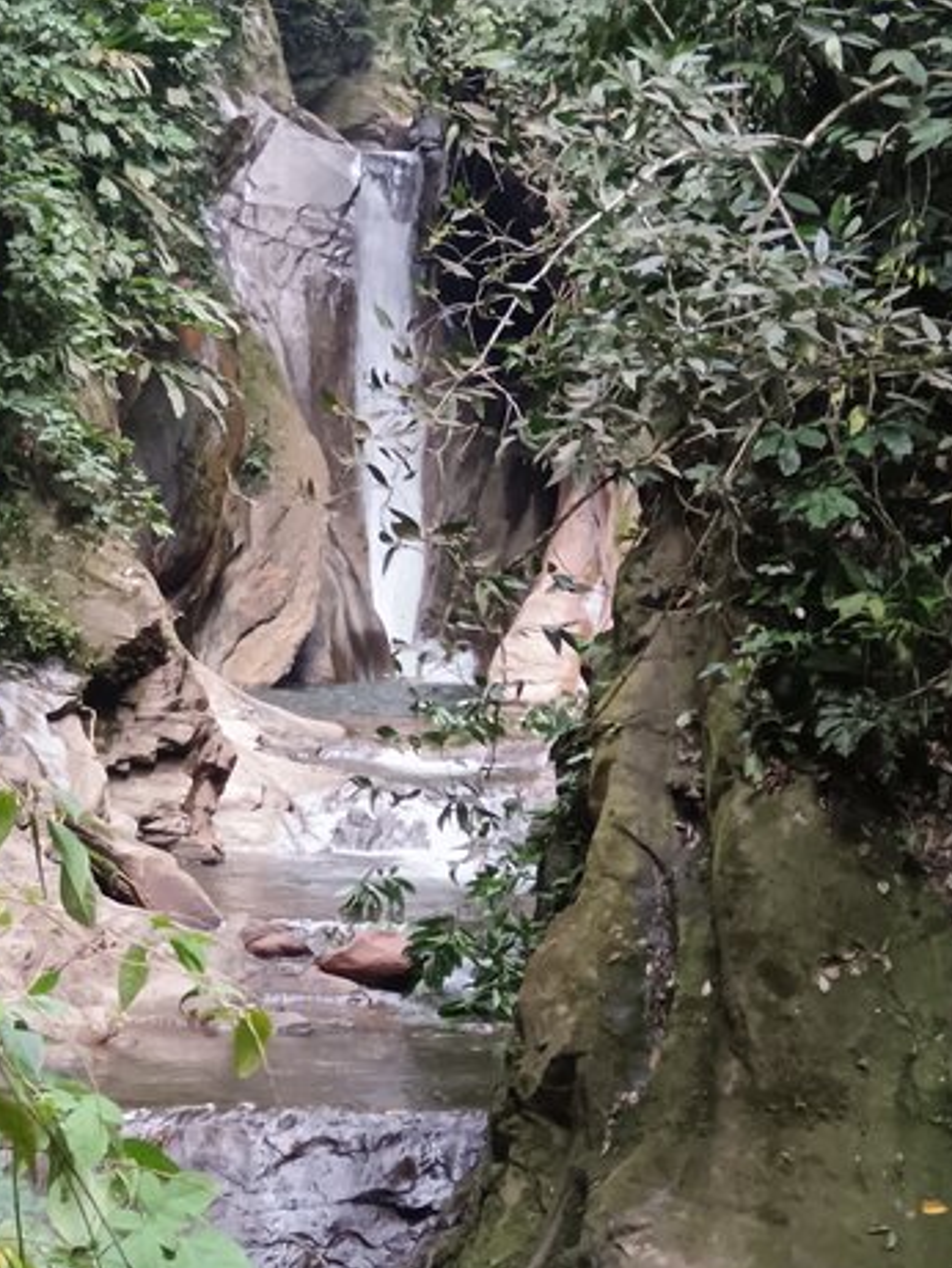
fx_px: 2749
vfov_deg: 25.9
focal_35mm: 75
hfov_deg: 19.1
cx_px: 3
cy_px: 509
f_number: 1.9
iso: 929
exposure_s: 1/120
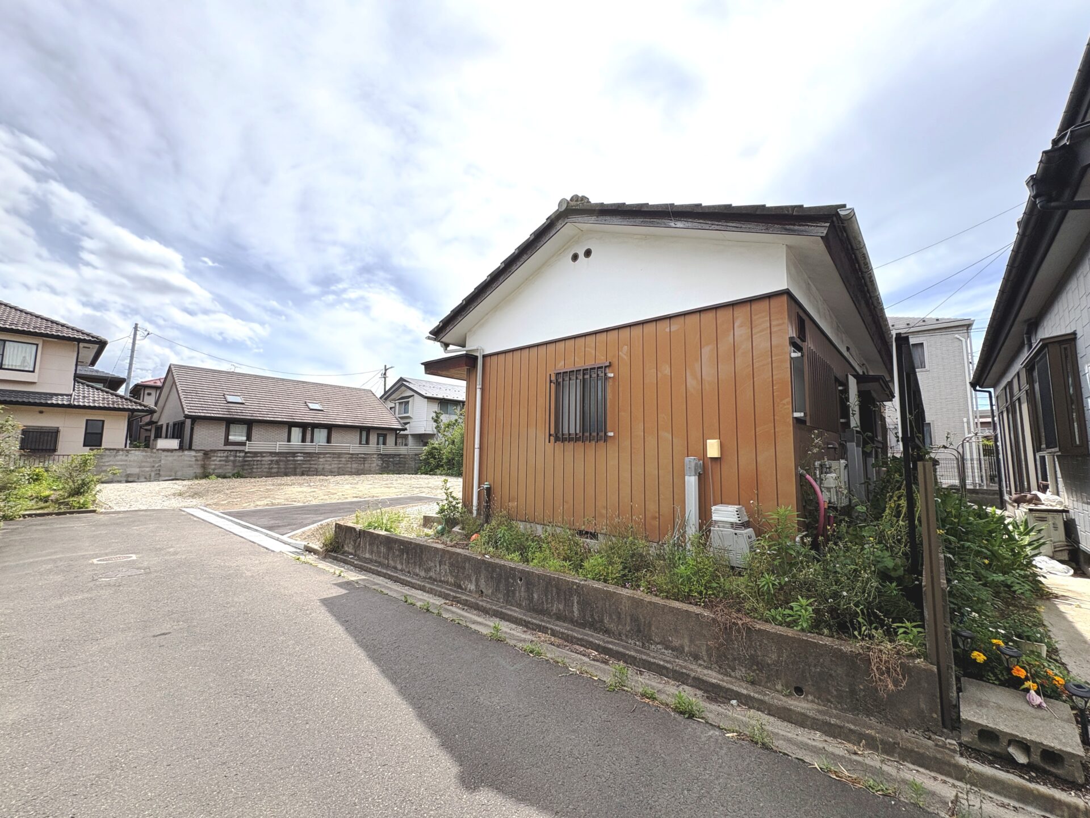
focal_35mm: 14
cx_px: 545
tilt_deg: +7.7
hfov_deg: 102.1
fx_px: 441
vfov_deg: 85.7
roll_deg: +0.4
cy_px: 409
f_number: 2.2
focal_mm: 2.22
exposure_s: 1/2028
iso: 50
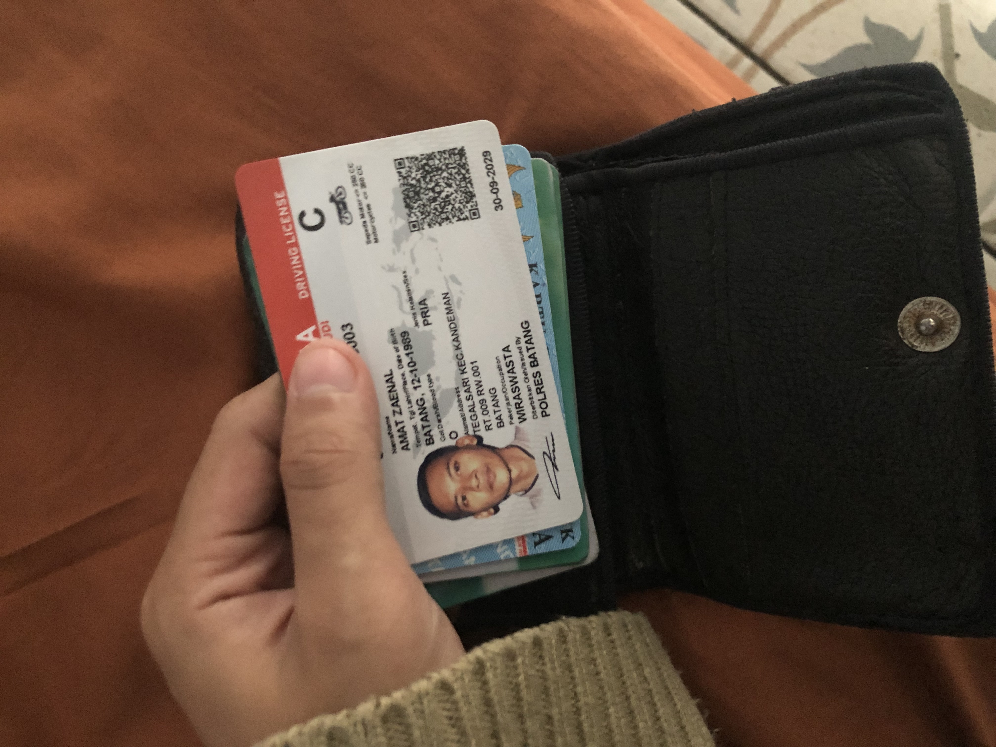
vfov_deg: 49.7
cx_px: 498
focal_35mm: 28
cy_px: 374
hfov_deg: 63.4
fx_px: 806
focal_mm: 4
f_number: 1.8
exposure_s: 1/4
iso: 250
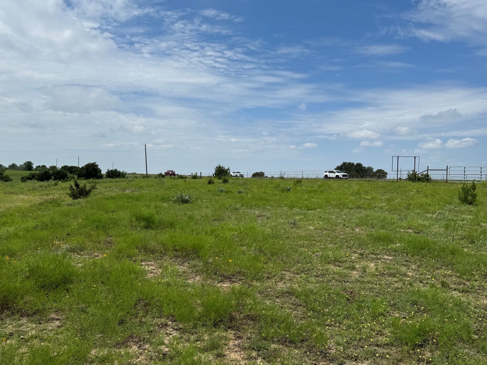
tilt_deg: -3.1
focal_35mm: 28
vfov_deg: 49.7
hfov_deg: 63.2
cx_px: 276
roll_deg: -1.4
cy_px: 198
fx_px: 394
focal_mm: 6.76
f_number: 1.78
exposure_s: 1/7092
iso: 80
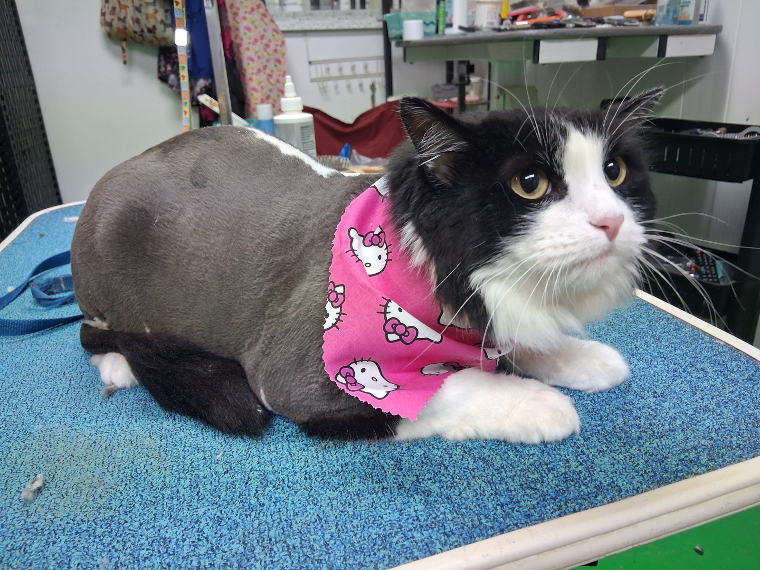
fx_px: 571
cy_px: 285
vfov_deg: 53.1
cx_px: 380
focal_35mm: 26
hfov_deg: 67.3
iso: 320
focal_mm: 3.98
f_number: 1.8
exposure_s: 1/50
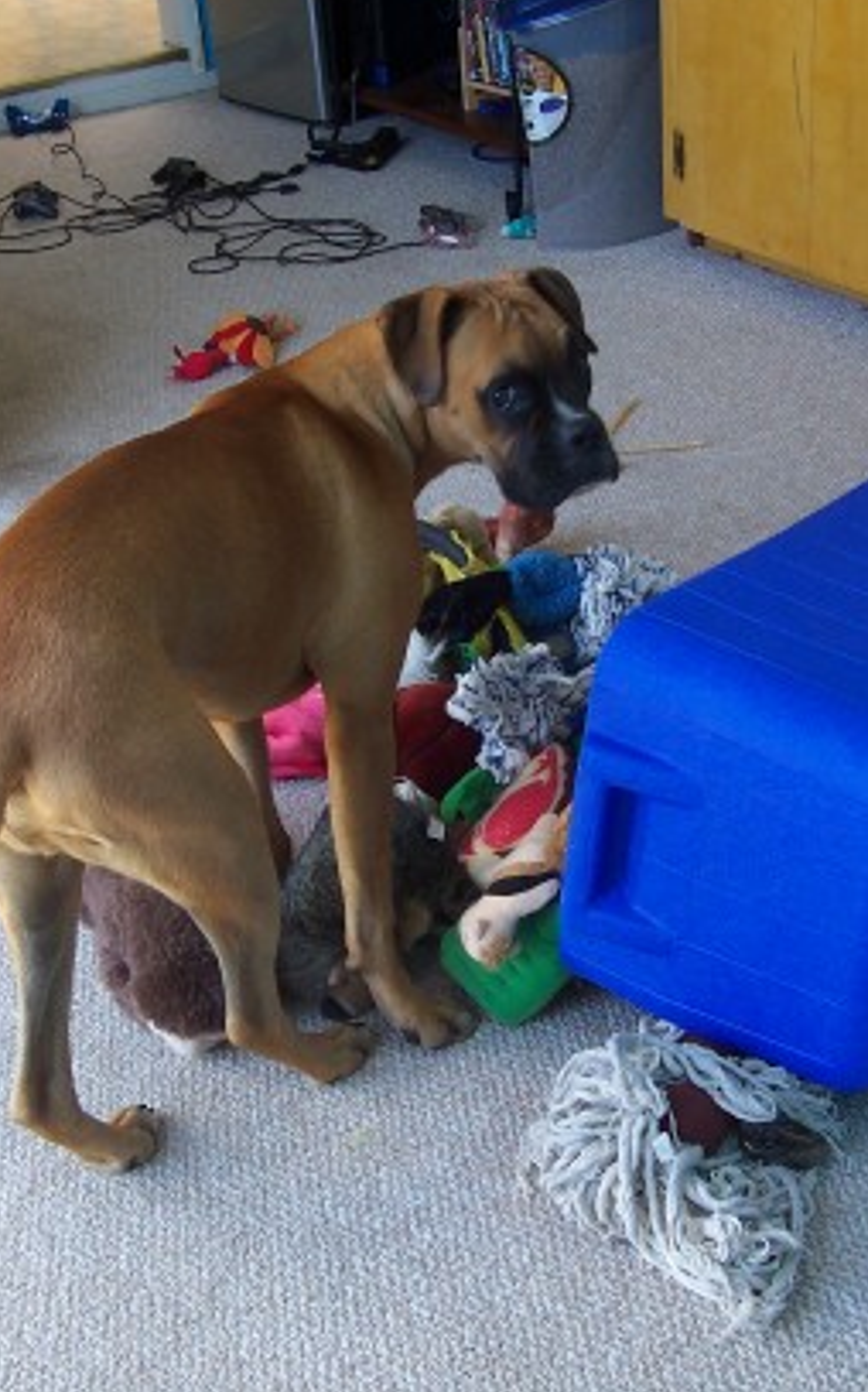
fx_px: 1857
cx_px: 405
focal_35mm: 49
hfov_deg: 26.3
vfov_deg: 41.1
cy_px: 708
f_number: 2.8
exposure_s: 1/60
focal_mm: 5.6
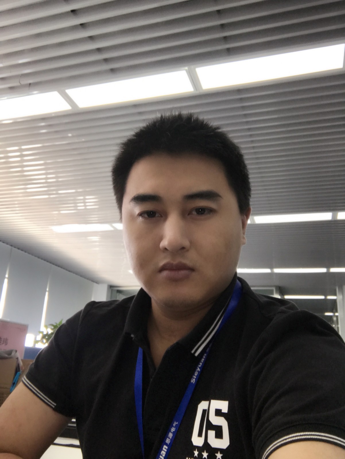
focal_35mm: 32
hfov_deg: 44.2
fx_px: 425
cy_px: 230
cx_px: 172
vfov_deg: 56.8
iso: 40
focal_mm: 2.87
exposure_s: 1/33
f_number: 2.2
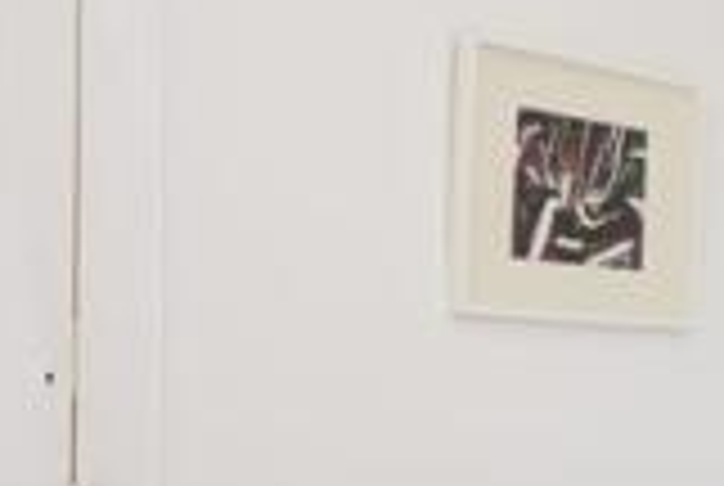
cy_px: 385
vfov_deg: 22.1
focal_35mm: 61
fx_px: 1229
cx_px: 958
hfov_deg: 27.2
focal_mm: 10
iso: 400
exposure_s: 1/25
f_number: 5.6
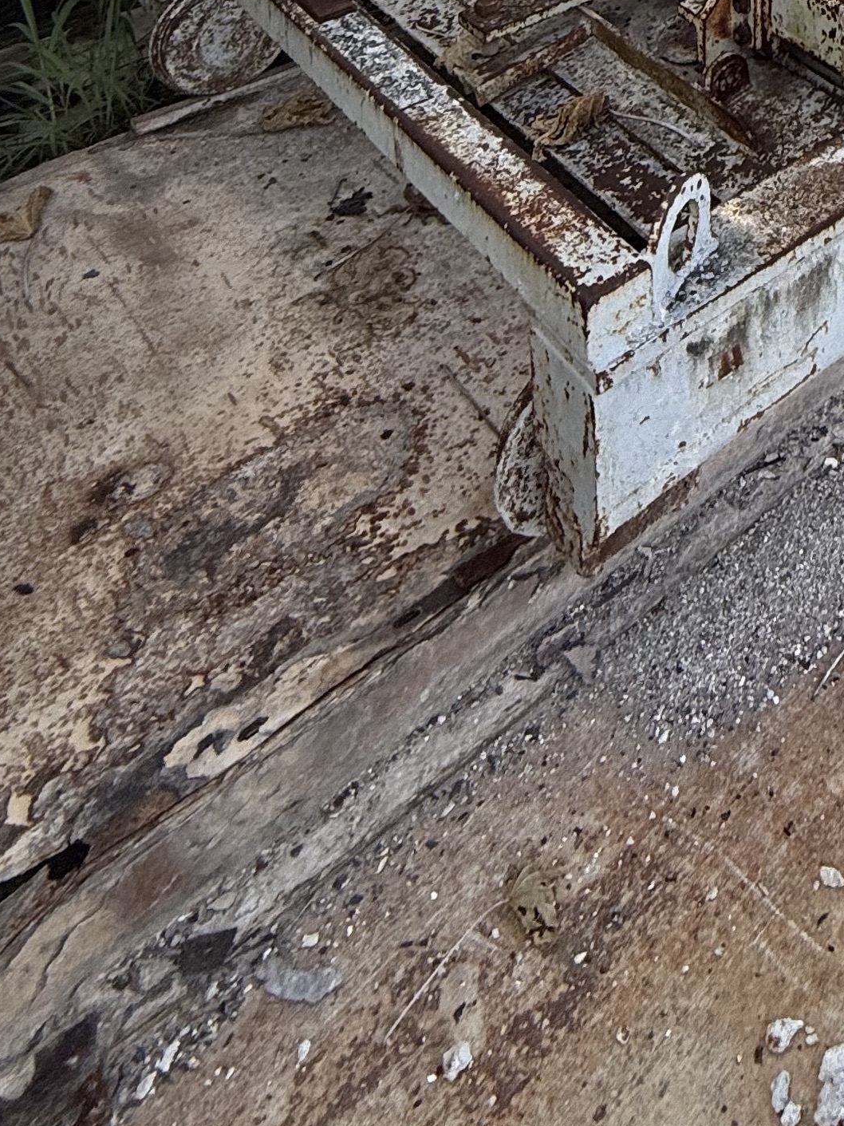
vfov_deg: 31.0
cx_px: 1082
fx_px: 1301
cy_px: -467
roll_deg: -2.7
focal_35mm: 40
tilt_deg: -9.1
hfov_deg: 29.4
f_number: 2.2
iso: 50
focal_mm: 2.22
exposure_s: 1/265
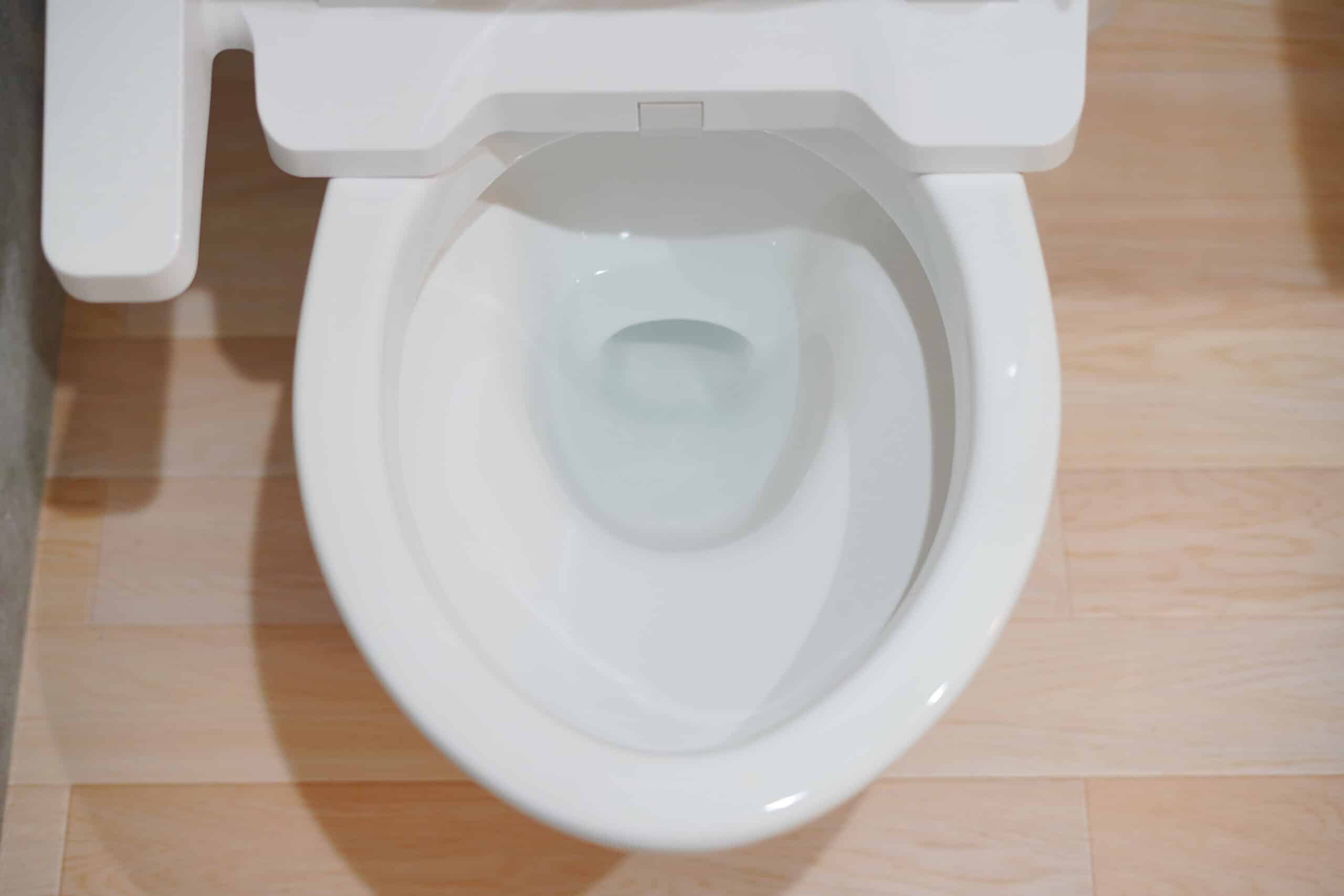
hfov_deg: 39.6
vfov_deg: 27.0
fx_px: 1867
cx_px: 672
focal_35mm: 50
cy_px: 448
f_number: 2.5
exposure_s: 1/60
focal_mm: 50
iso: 400
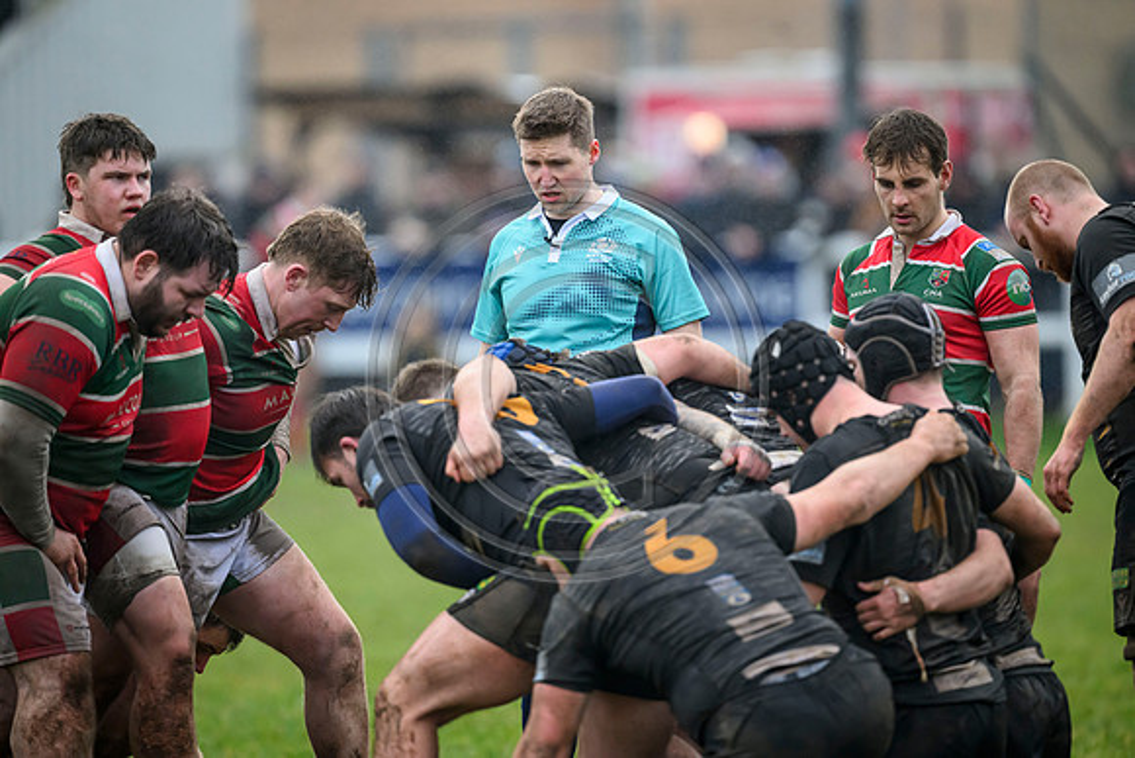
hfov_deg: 5.2
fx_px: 12613
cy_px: 379
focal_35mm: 400
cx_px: 568
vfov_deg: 3.4
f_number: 3.5
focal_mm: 400
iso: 3200
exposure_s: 1/2000
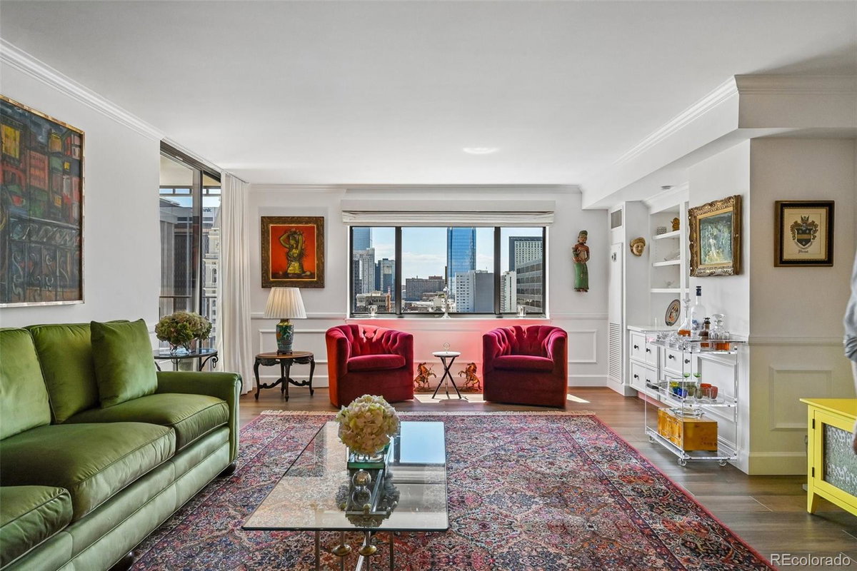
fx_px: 488
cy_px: 286
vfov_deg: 60.7
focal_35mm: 20
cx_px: 428
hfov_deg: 82.6
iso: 400
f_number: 10
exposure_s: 1/250
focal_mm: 20.5
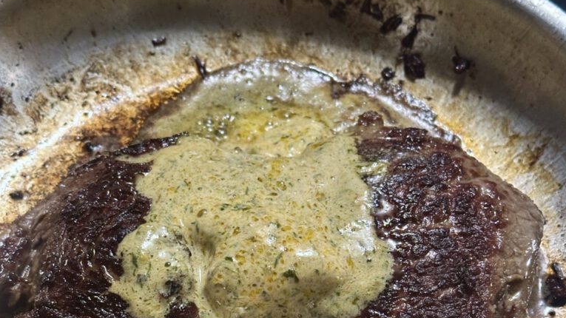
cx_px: 283
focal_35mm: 70
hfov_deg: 30.2
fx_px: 1050
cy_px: 261
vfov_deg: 17.1
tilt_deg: -55.2
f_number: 1.78
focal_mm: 6.86
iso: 250
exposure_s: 1/46
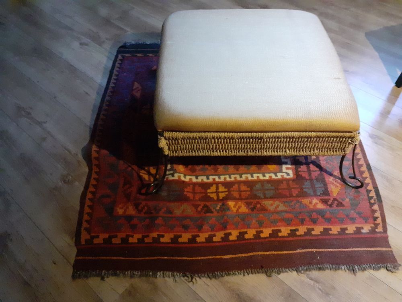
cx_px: 201
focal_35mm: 27
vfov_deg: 51.4
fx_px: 314
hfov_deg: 65.3
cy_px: 151
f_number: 1.9
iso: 800
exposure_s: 1/20
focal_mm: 3.6
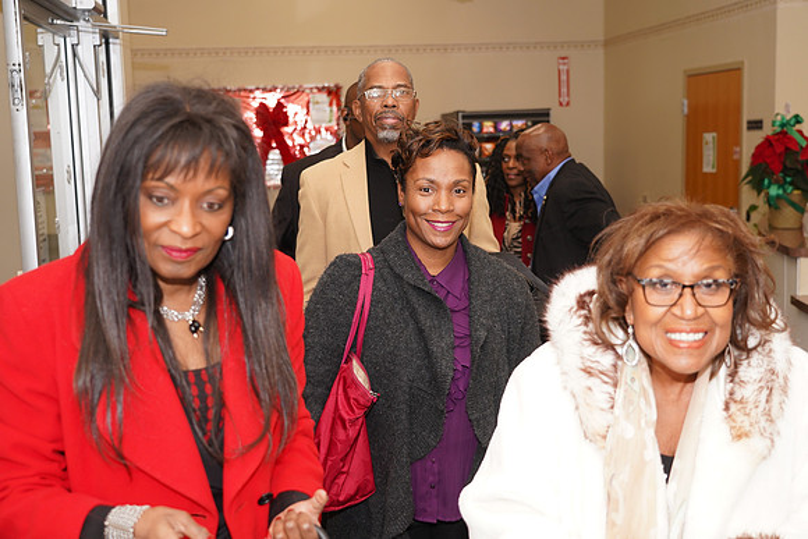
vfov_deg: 31.2
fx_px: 965
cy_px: 270
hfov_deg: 45.4
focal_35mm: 43
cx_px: 404
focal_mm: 43
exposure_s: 1/200
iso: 800
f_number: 4
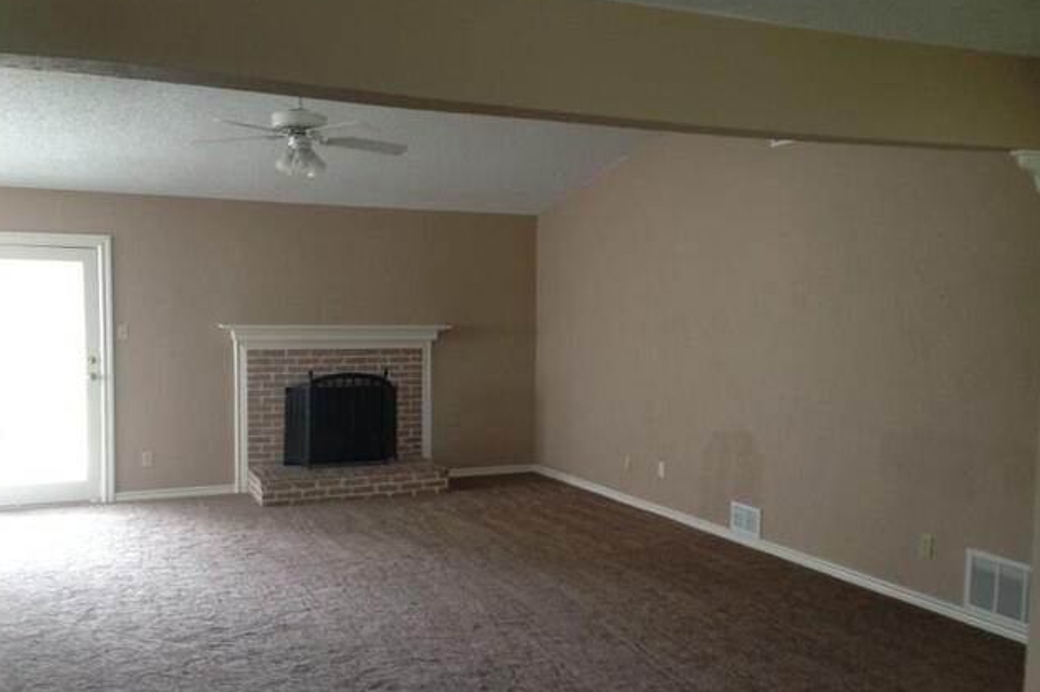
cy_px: 374
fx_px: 1011
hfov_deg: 54.5
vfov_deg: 37.8
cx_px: 513
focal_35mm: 35
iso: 100
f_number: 2.4
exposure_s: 1/20
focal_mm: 4.12
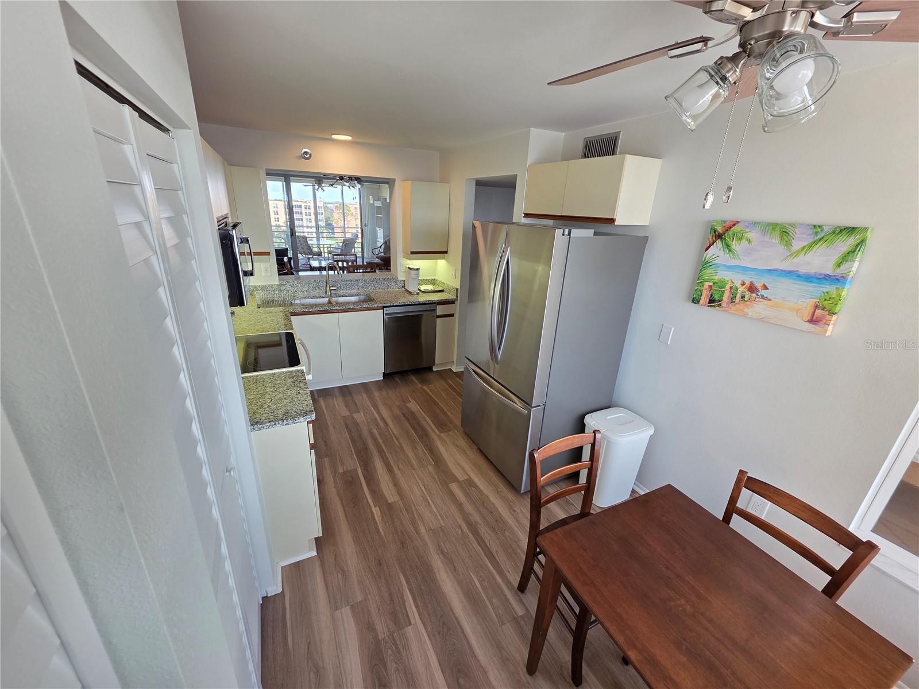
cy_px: 344
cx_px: 460
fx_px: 345
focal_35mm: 13
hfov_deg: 106.2
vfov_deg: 89.9
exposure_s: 1/120
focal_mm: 2.2
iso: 125
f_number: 1.9
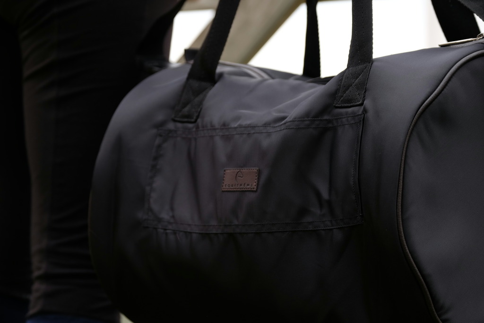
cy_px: 162
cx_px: 242
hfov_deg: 14.2
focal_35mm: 144
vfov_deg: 9.5
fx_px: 1936
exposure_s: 1/180
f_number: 4
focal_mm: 96.2
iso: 320
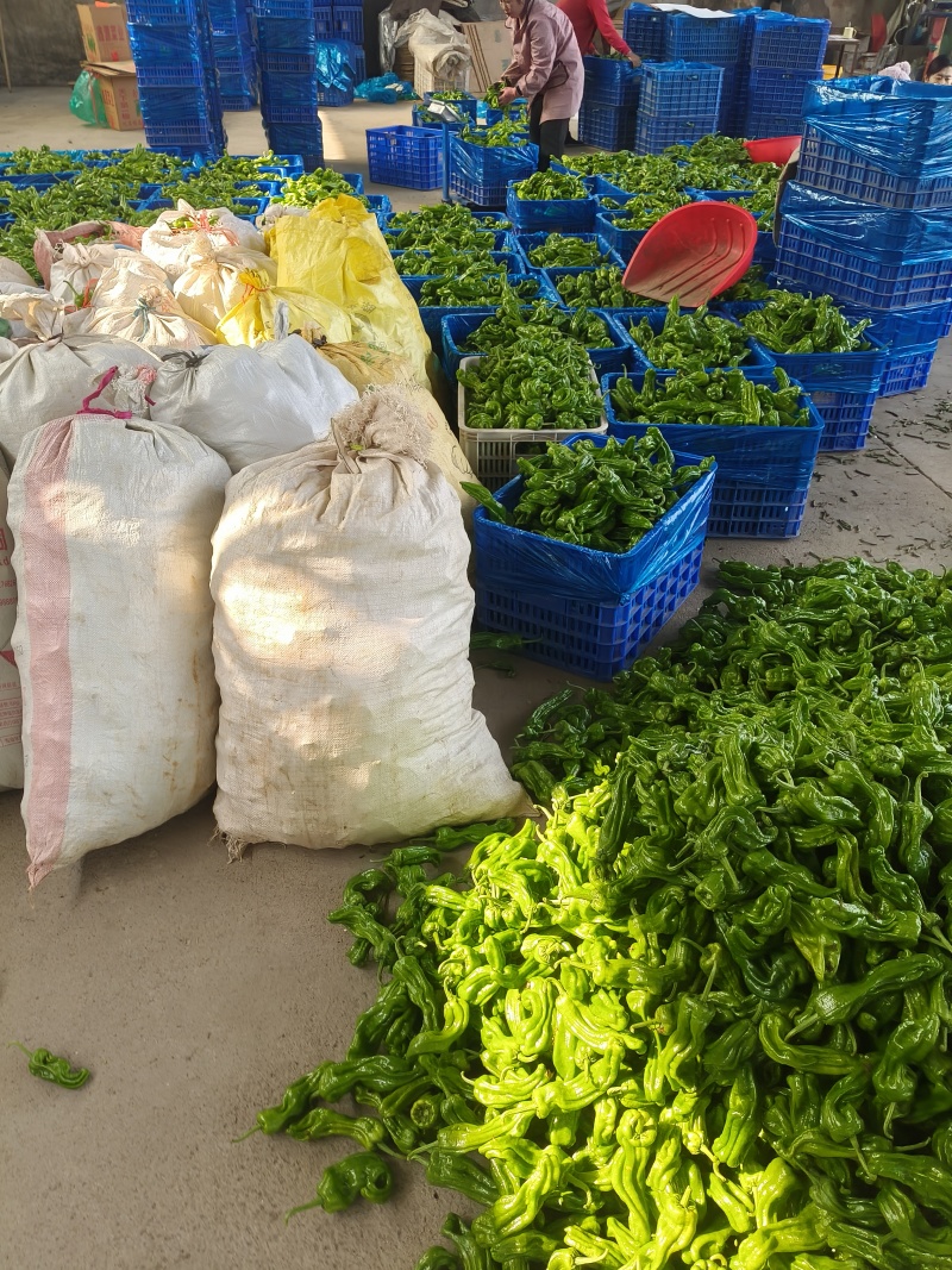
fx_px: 954
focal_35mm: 26
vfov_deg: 67.3
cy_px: 635
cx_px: 476
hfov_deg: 53.1
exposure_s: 1/100
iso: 80
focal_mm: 4.84
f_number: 1.8
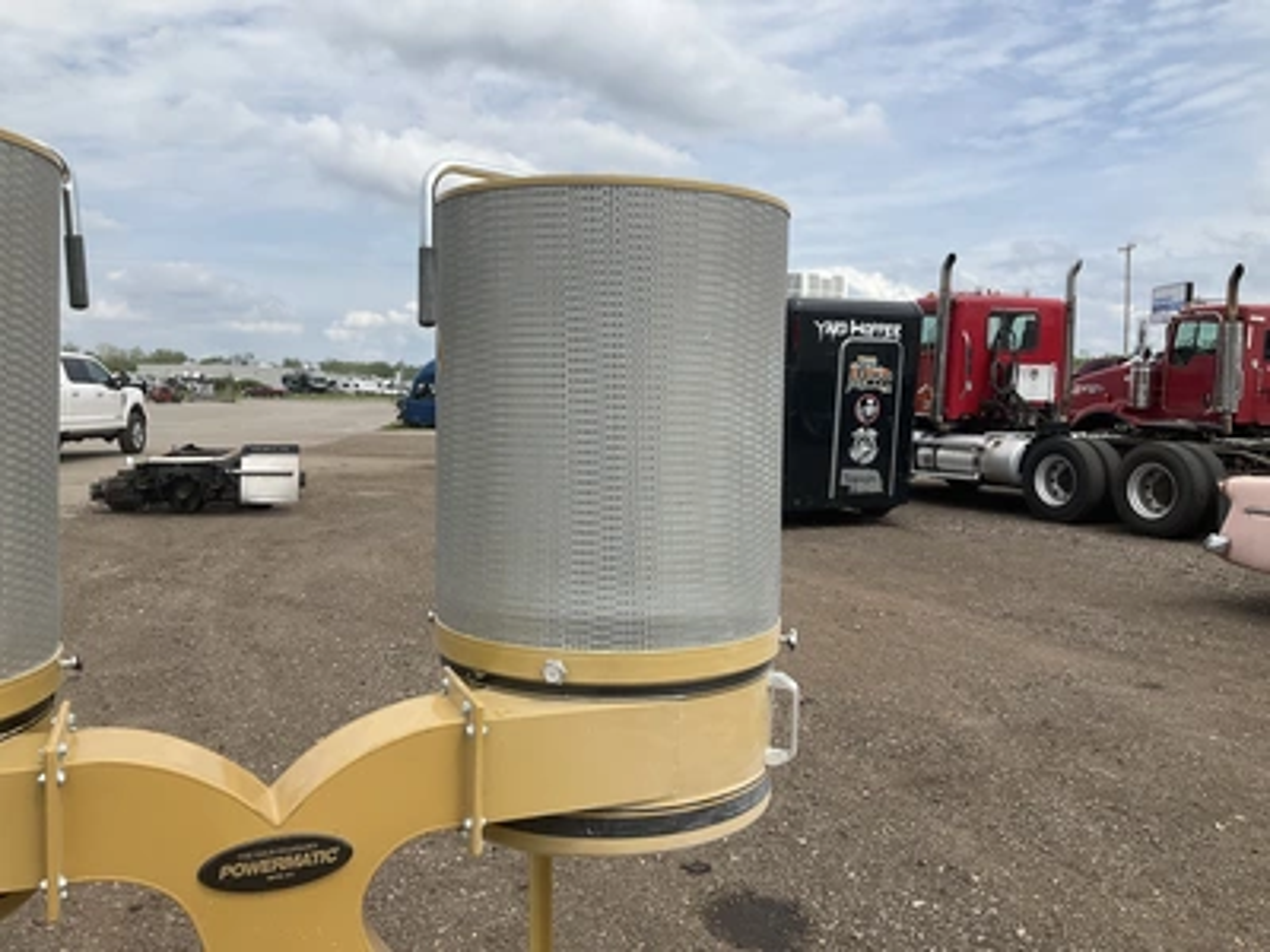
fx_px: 1064
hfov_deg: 61.7
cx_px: 635
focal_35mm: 29
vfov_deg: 48.2
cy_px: 476
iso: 25
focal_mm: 3
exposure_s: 1/2141
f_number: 1.8
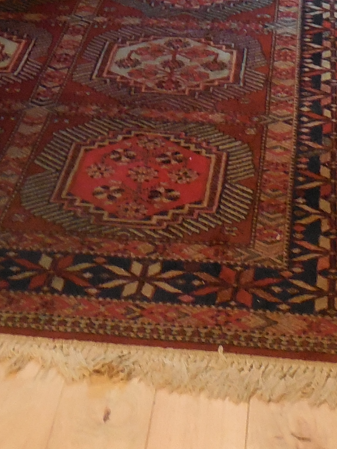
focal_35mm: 83
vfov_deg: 21.8
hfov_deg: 17.8
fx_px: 1077
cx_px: 149
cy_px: -95
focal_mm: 4.5
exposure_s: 1/25
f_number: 3.1
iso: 400
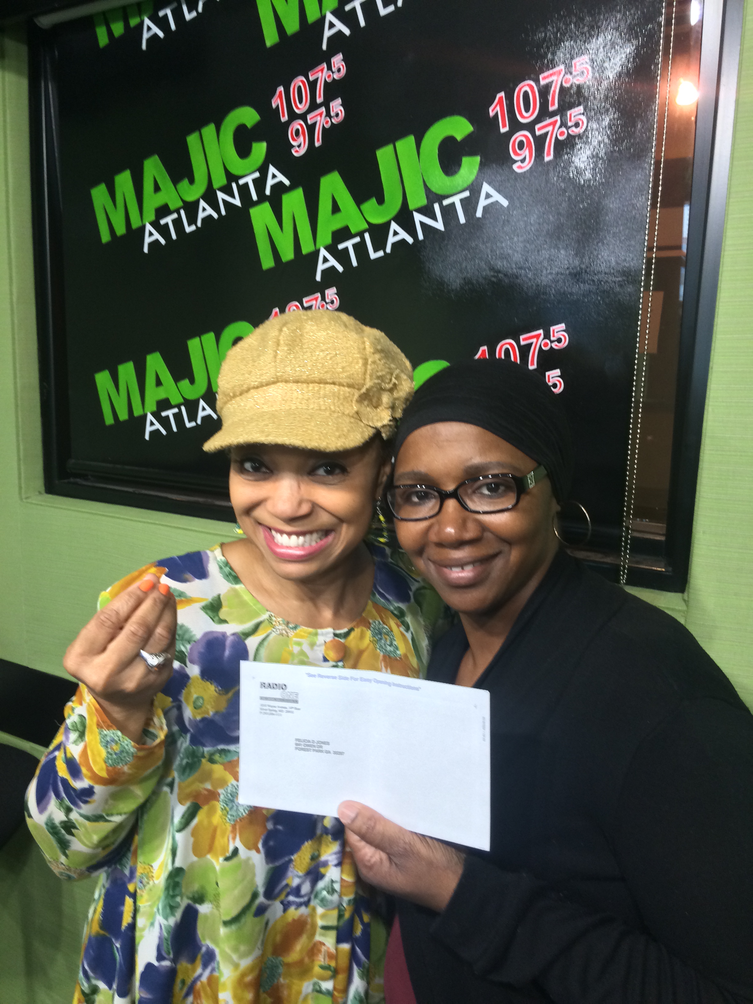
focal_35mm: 29
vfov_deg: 61.7
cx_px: 376
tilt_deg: -10.3
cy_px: 502
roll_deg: +0.3
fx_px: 841
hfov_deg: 48.2
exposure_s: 1/30
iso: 160
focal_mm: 4.15
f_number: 2.2
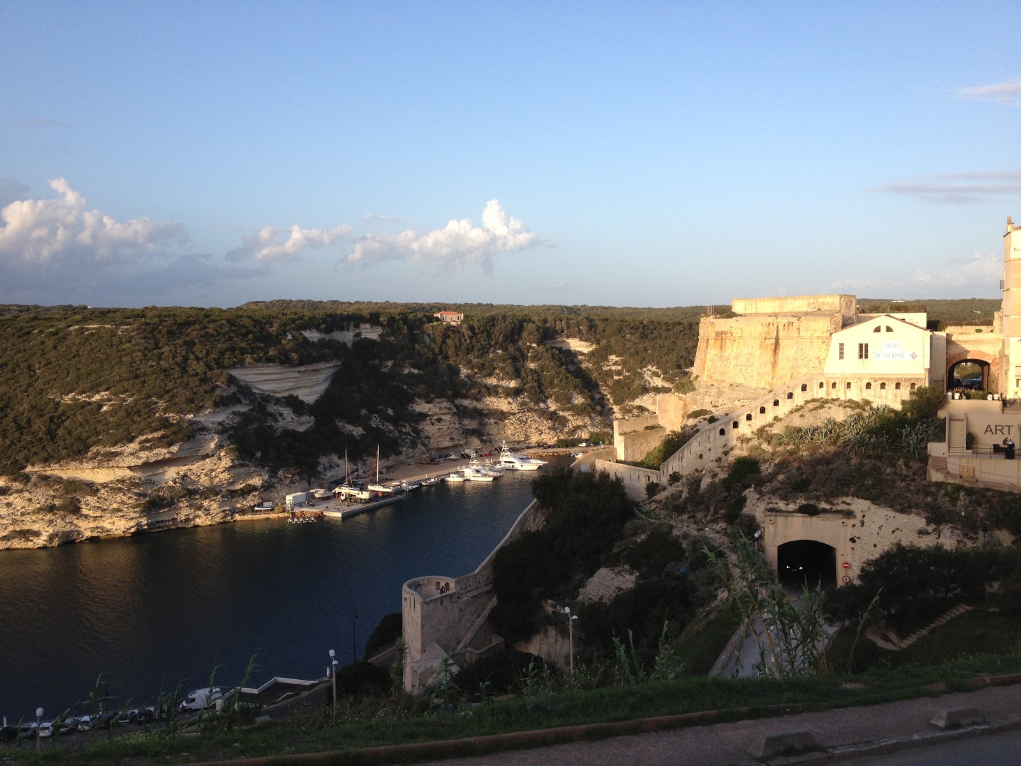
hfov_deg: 52.6
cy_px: 383
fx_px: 1032
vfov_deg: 40.7
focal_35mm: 35
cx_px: 510
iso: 64
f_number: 2.4
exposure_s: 1/708
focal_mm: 4.28
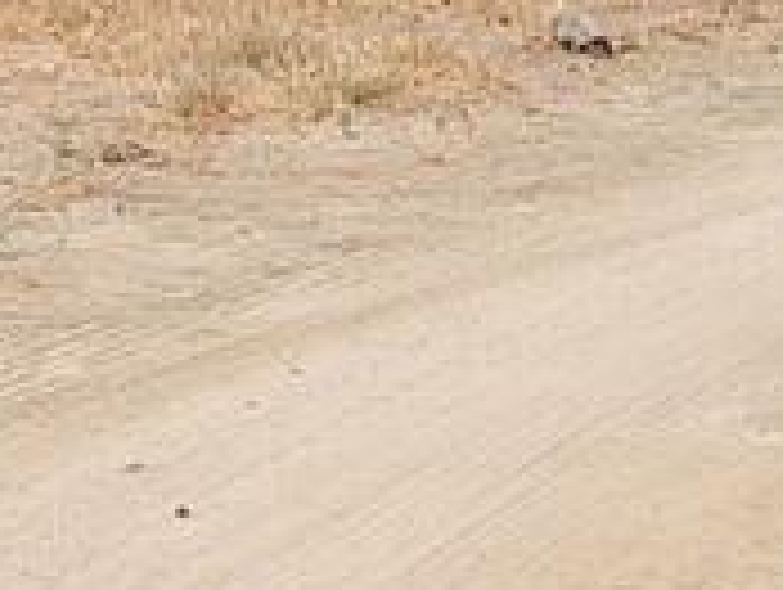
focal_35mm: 153
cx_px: 486
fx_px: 3466
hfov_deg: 12.9
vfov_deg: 9.7
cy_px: 540
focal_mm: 5.4
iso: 40
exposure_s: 1/4432
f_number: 1.8
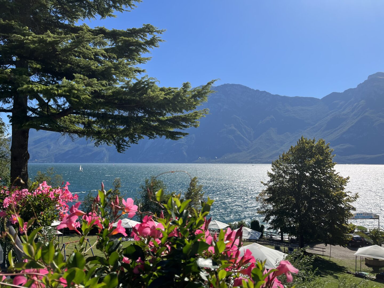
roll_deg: +0.7
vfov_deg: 53.1
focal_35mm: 26
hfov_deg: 67.3
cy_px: 144
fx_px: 288
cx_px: 192
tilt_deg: +3.7
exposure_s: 1/3521
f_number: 1.6
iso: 50
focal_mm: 5.1
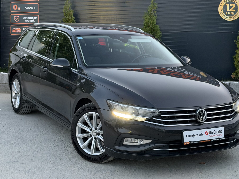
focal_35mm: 68
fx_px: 469
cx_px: 127
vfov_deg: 21.6
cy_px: 77
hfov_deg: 28.6
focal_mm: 6.76
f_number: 1.78
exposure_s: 1/40
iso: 400
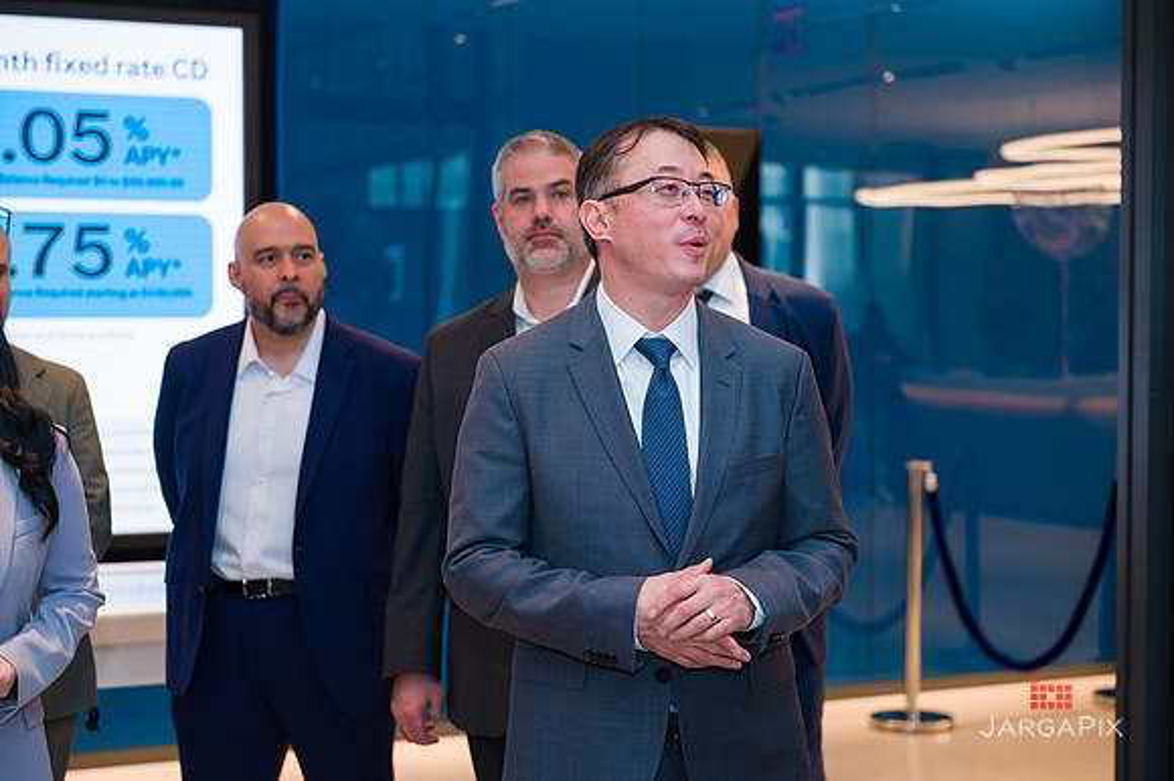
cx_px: 587
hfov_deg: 32.4
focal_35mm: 62
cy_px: 390
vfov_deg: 21.9
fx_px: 2021
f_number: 4
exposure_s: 1/200
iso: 800
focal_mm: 62
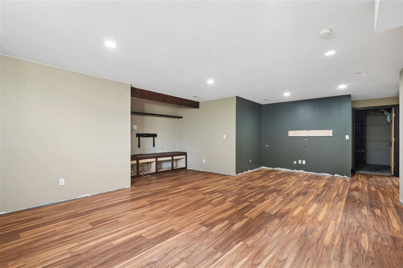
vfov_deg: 73.7
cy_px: 134
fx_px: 179
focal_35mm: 16
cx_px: 202
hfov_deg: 96.7
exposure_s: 1/2.5
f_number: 10
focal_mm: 16
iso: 400
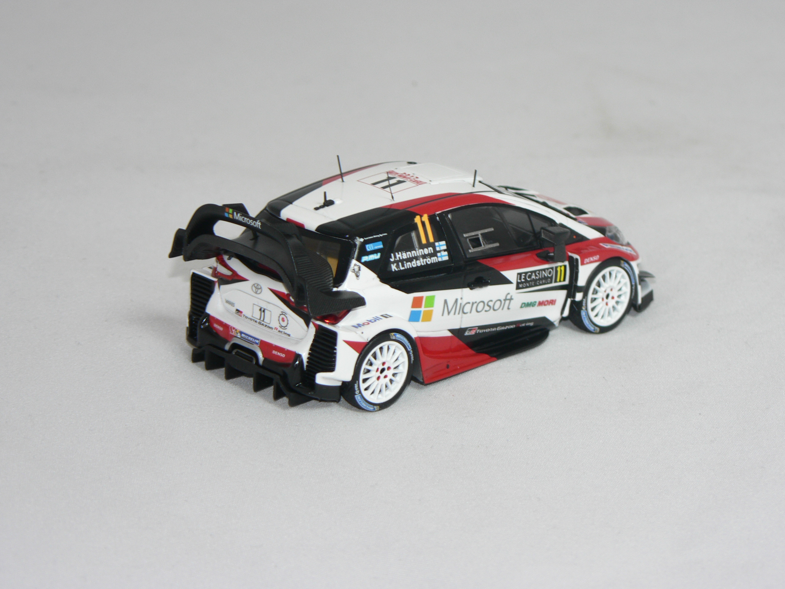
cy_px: 294
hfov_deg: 13.4
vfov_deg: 10.1
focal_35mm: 147
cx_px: 392
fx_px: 3334
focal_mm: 24.6
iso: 80
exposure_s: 1/80
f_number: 3.3
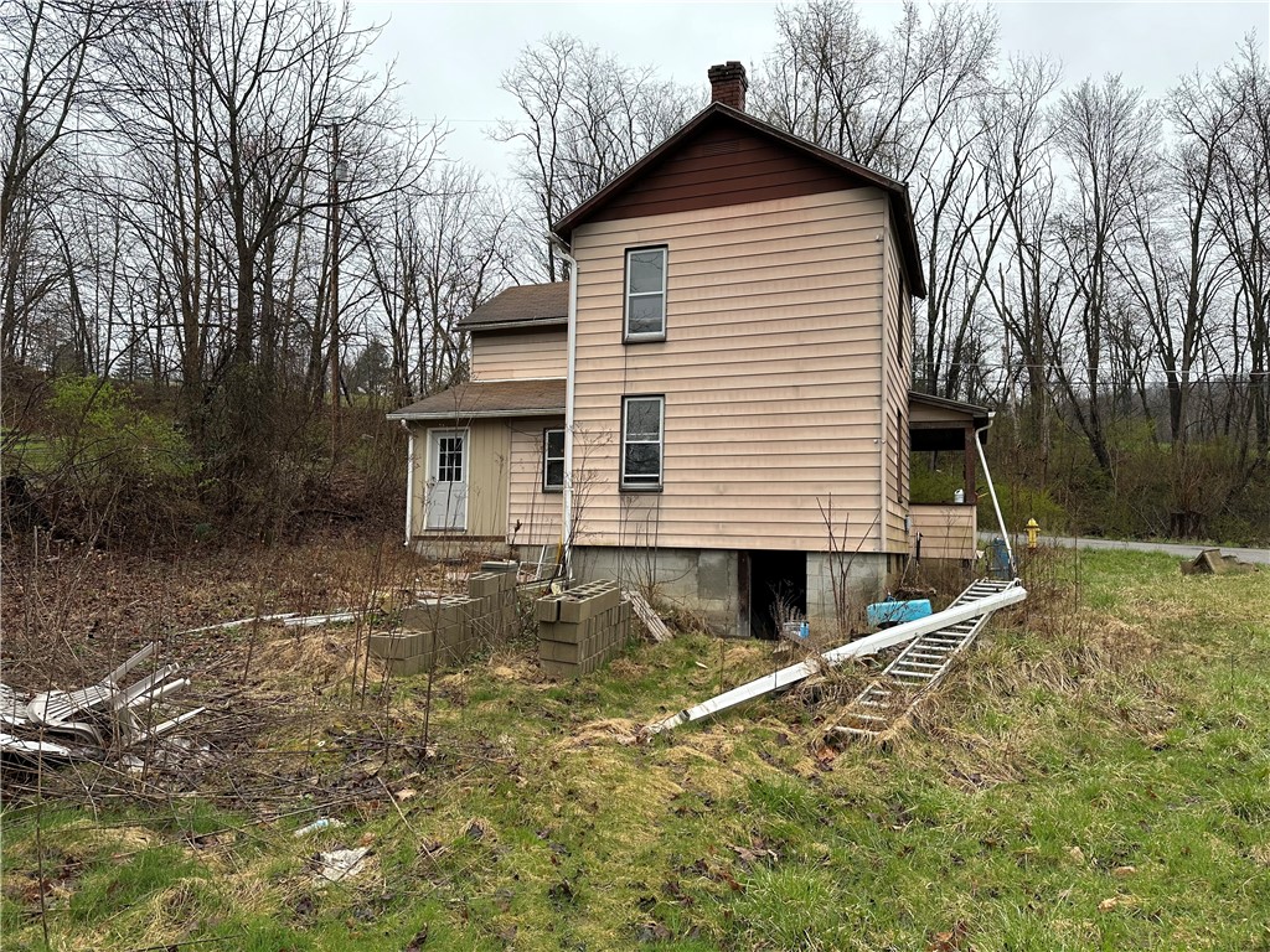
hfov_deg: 71.6
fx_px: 881
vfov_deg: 56.8
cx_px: 635
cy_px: 476
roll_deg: -0.9
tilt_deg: +5.4
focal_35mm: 24
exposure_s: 1/872
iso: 80
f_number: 1.78
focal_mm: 6.86
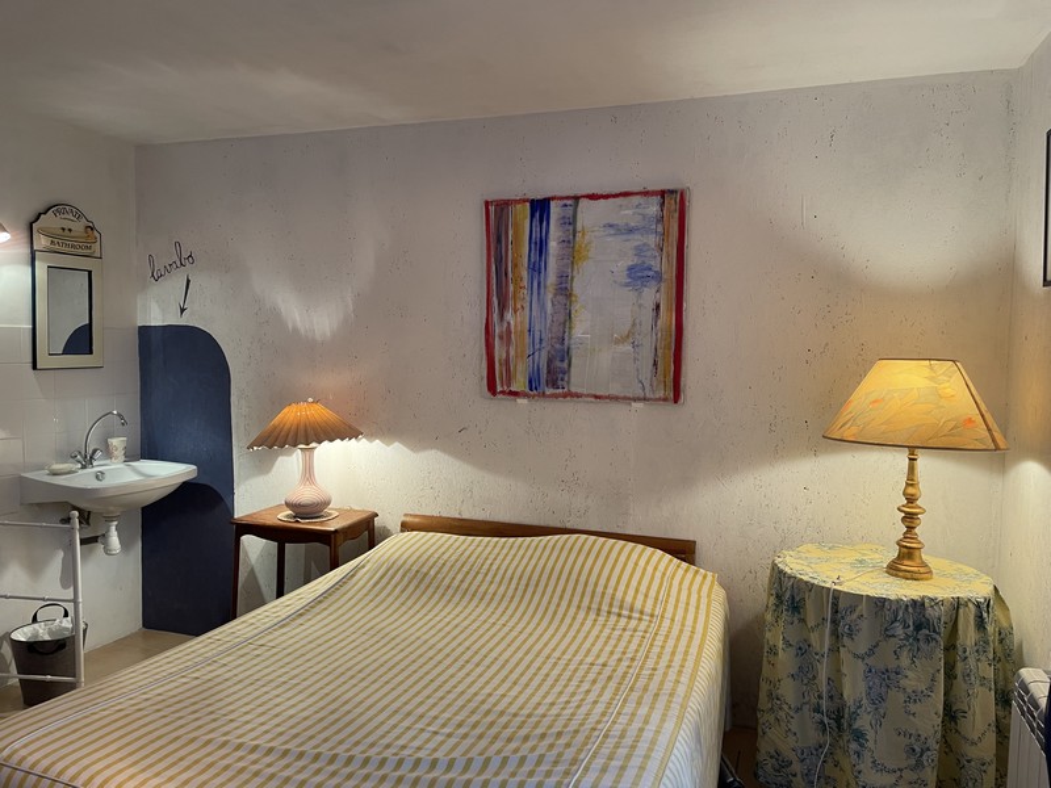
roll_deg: +0.2
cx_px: 526
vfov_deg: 53.1
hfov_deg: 67.3
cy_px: 394
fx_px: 789
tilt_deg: -2.6
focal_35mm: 26
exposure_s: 1/50
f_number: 1.6
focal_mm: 4.2
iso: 64
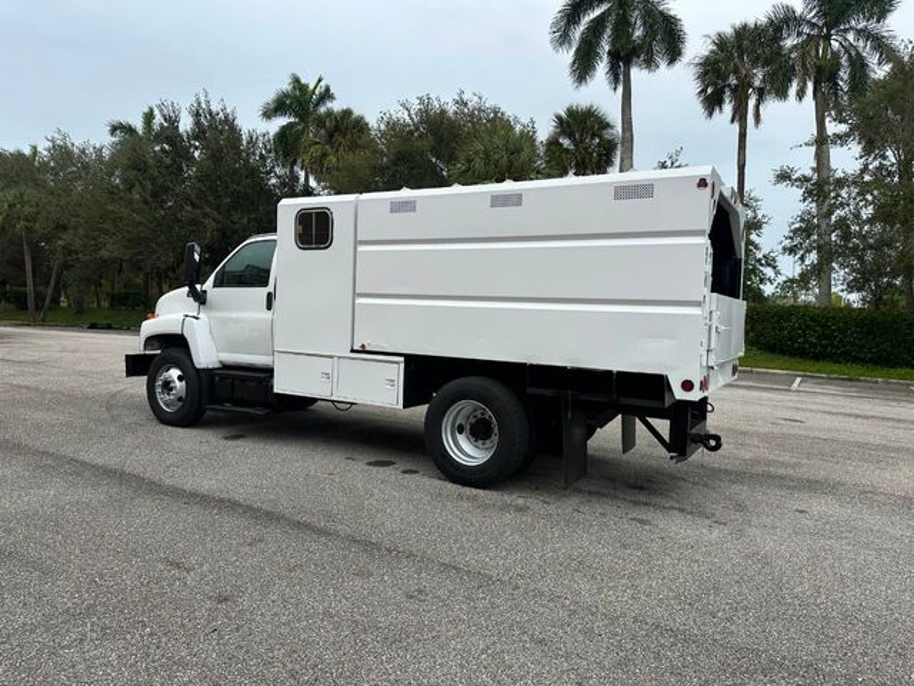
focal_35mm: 24
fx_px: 634
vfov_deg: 56.8
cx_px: 457
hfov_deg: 71.6
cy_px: 343
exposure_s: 1/1095
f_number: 1.78
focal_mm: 6.86
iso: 80
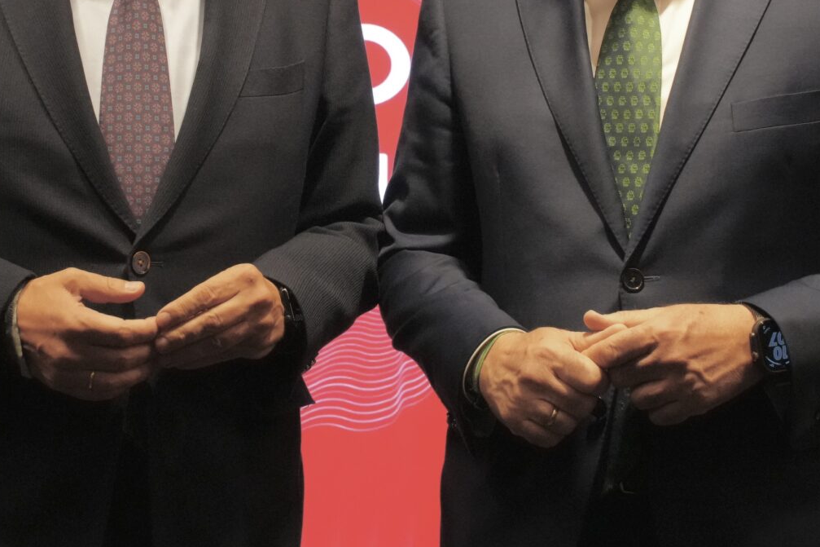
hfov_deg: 22.9
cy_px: 154
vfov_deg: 15.3
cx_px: 353
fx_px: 2027
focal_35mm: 89
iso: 5000
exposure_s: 1/160
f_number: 8
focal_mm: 35
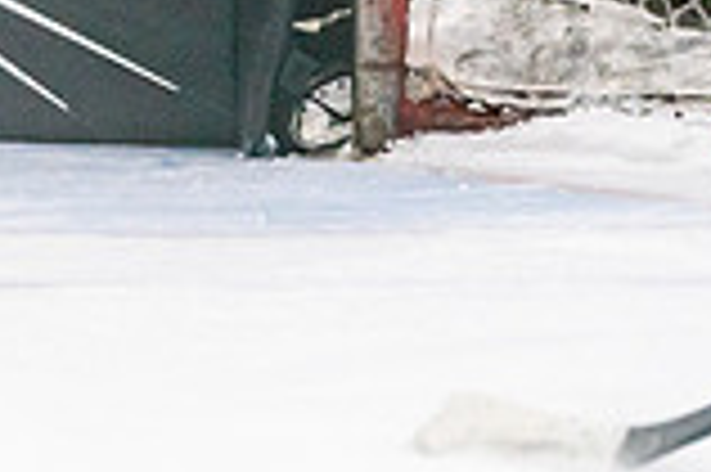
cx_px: 84
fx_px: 15685
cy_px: -221
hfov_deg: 2.6
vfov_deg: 1.7
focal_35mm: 795
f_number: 2.8
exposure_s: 1/1250
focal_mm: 184
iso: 3200
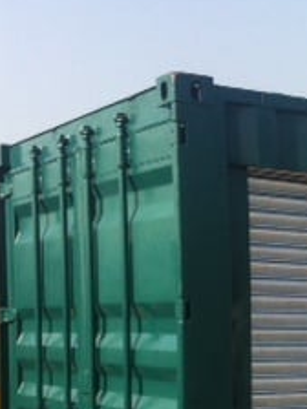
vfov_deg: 19.2
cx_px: 451
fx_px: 1182
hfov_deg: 13.9
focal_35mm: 100
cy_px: 394
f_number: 2.8
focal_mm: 3.85
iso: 80
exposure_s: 1/973
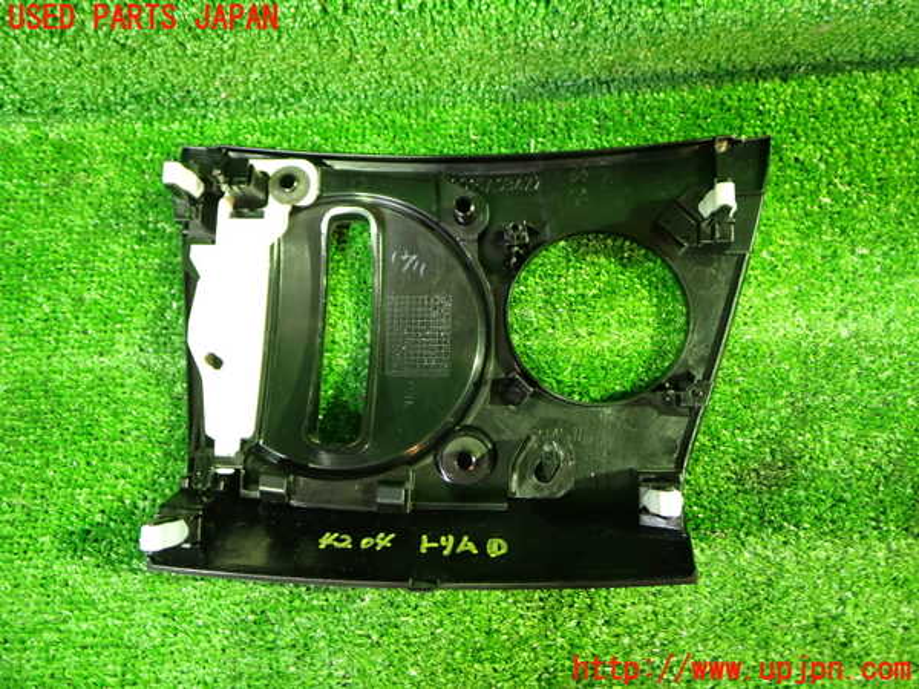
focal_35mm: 30
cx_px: 460
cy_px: 344
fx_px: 796
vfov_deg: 46.8
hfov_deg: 60.0
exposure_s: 1/15
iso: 800
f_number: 2.3
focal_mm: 5.4
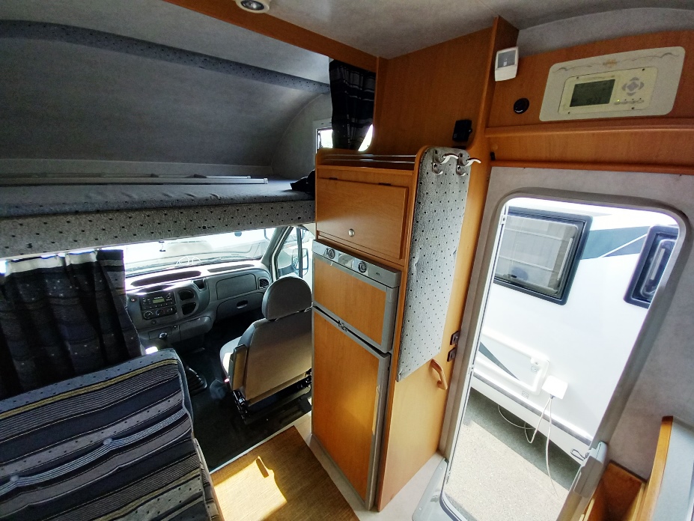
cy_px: 260
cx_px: 347
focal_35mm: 13
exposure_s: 1/100
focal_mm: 1.13
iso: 125
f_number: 2.2
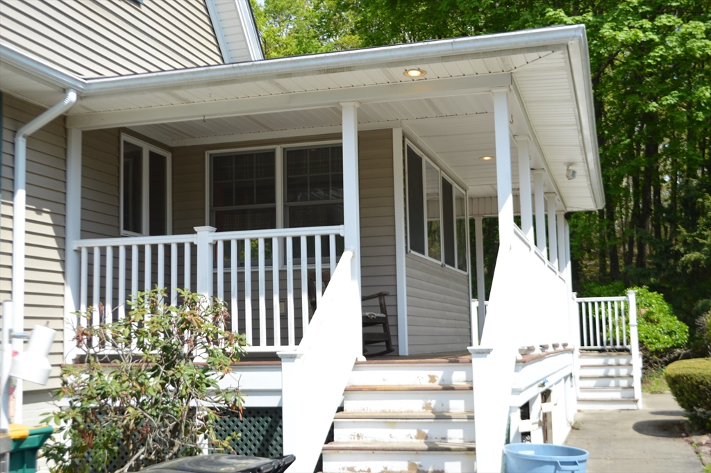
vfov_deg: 29.8
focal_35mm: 45
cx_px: 356
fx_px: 888
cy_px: 236
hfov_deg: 43.6
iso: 100
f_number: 8
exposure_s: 1/320
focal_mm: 30
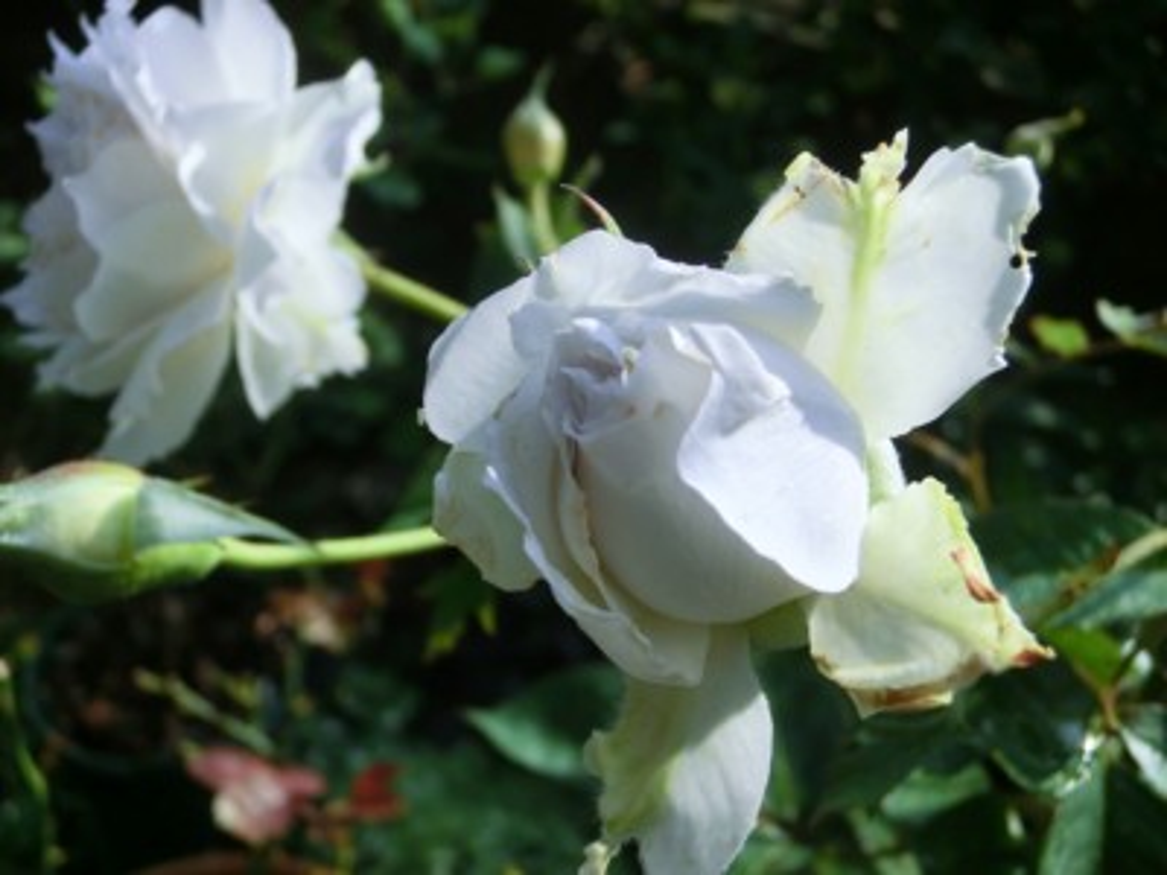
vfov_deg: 34.3
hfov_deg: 44.8
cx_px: 584
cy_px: 438
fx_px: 1416
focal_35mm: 42
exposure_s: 1/800
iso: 80
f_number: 4
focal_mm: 7.38
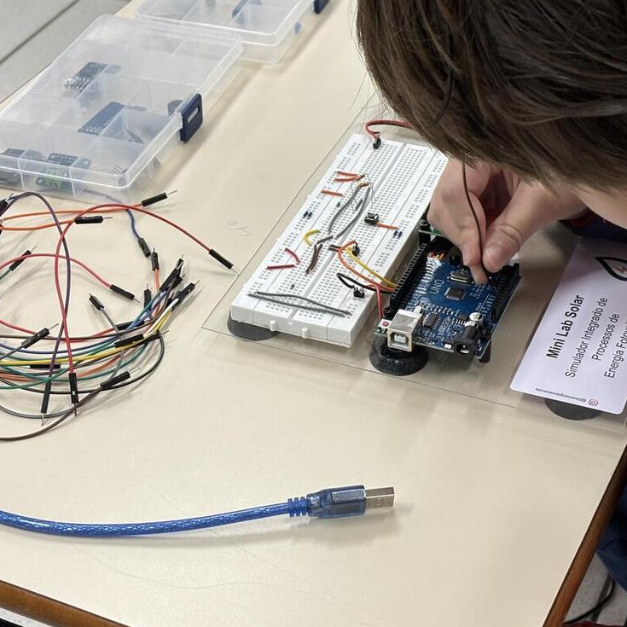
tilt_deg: -37.3
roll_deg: +2.1
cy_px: 287
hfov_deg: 23.0
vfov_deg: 23.1
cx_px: 394
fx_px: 1537
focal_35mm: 75
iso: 64
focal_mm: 5.96
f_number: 1.6
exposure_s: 1/60
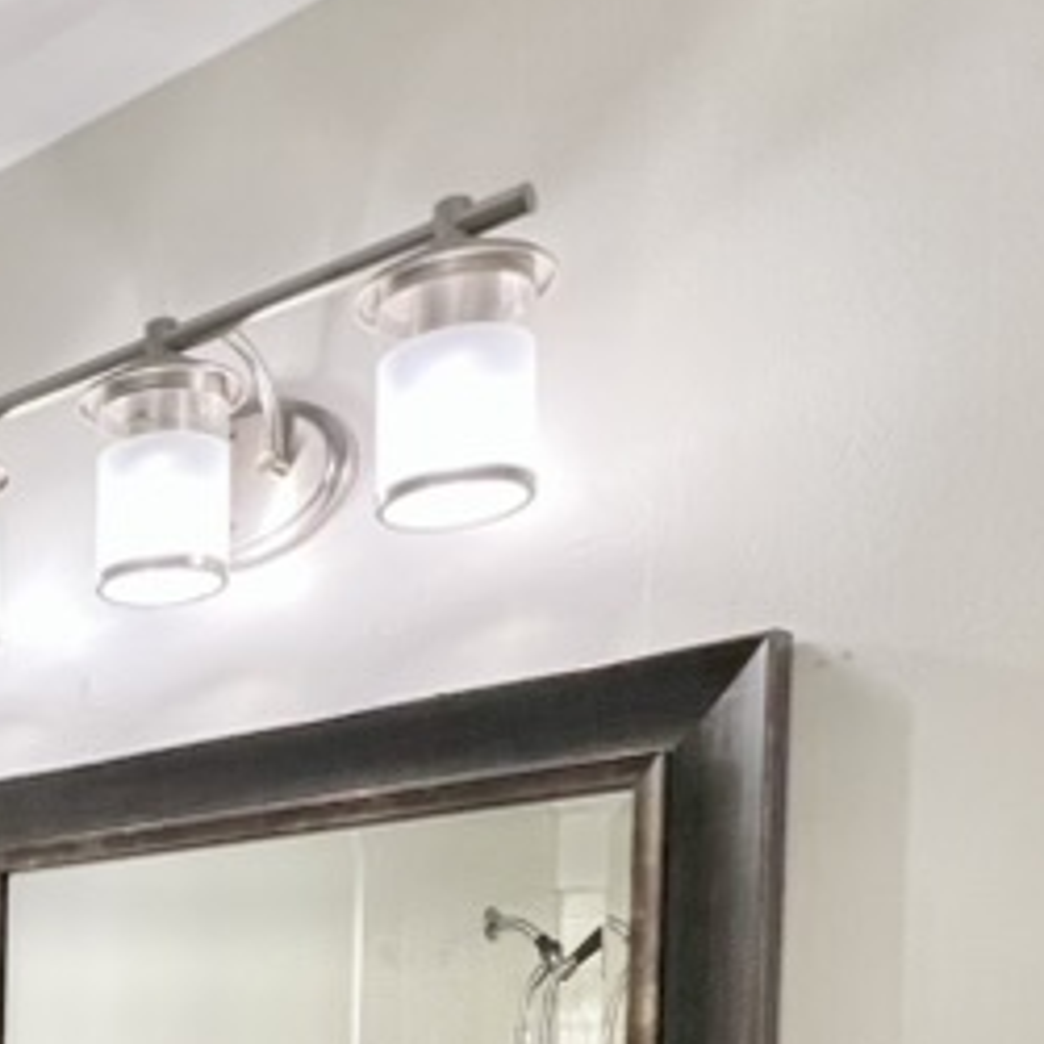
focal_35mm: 47
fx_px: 1604
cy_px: 1203
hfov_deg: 30.2
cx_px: -238
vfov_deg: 31.2
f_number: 1.8
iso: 160
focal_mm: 1.57
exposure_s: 1/120
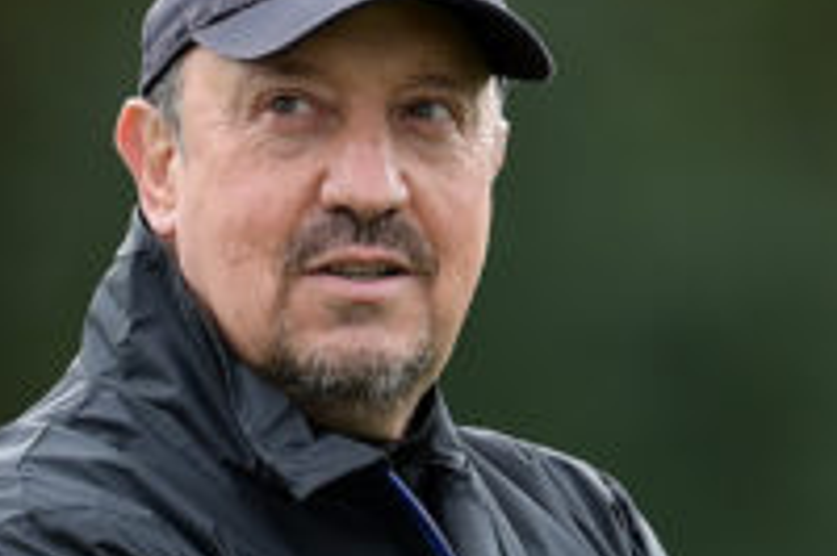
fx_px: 35751
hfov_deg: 1.3
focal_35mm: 1539
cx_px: 17
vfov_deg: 0.9
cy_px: 410
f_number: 2.8
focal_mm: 400
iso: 250
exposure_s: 1/800
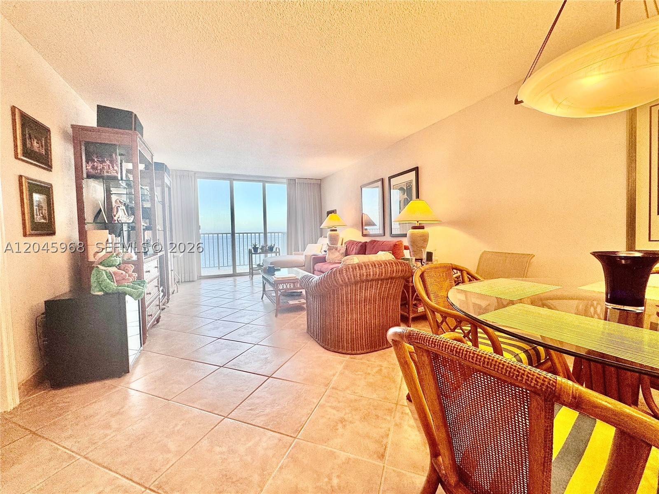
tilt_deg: -3.0
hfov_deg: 102.1
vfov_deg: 85.7
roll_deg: +0.3
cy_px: 247
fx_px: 267
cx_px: 330
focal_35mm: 14
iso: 125
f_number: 2.2
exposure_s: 1/120
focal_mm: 2.22
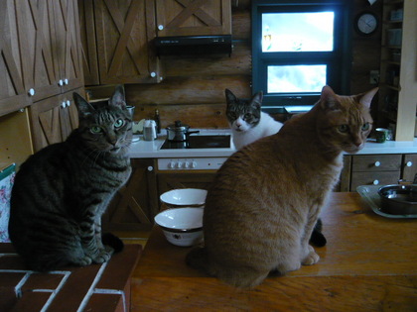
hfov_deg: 55.4
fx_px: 398
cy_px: 156
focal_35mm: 33
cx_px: 208
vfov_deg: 42.9
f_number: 2.8
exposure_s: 1/20
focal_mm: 5.5
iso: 400
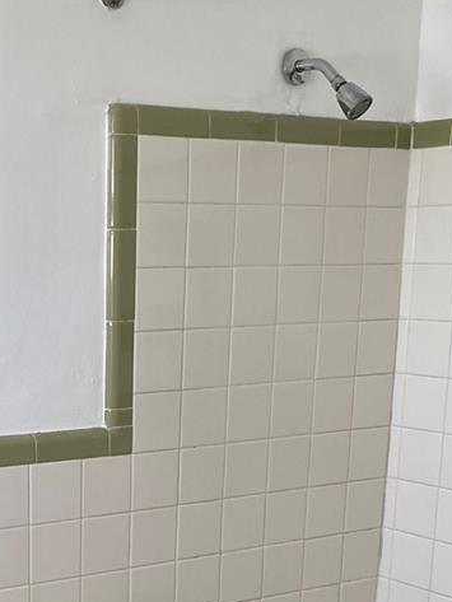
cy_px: 549
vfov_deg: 28.2
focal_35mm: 66
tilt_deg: -14.3
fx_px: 1149
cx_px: 43
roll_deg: +0.4
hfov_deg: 21.7
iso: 50
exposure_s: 1/122
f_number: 1.8
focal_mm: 4.25
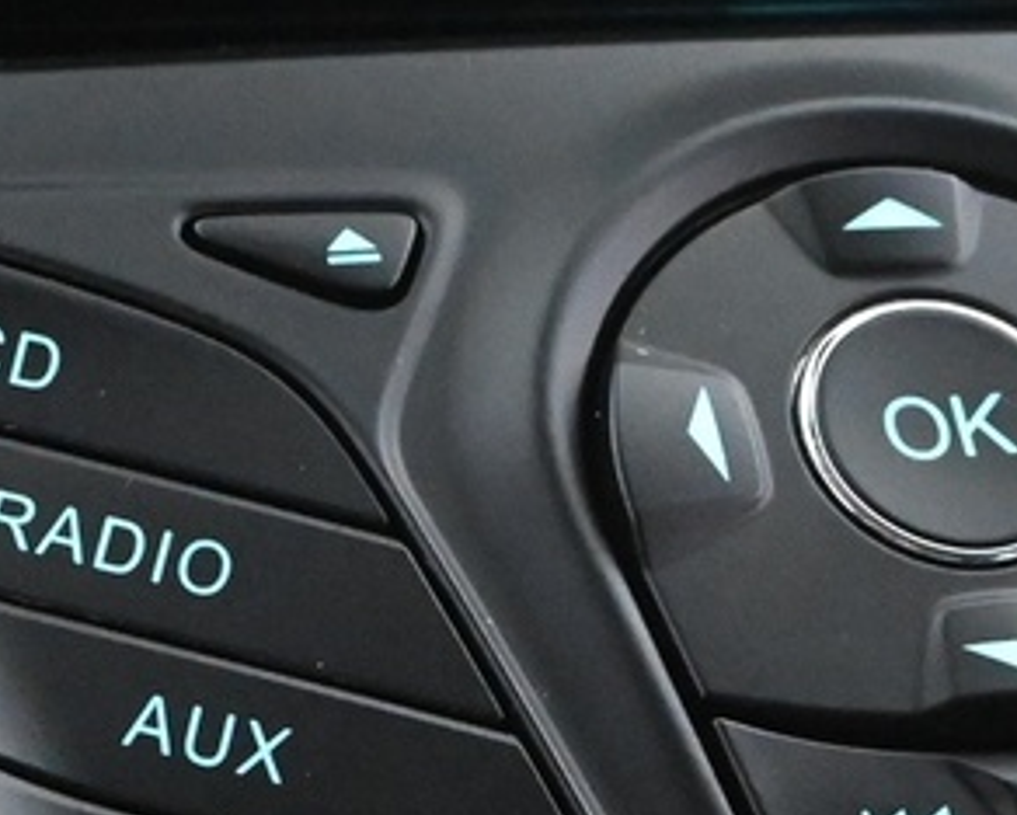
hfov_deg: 12.0
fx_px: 4816
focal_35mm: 160
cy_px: 536
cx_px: 693
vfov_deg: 9.7
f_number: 4.5
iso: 6400
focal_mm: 20.5
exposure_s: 1/40
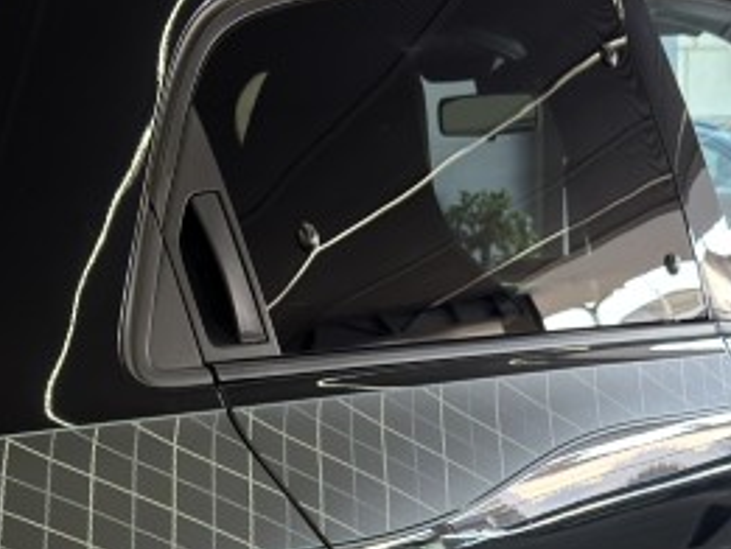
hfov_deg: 20.6
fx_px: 1986
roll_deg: +2.9
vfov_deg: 15.1
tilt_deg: -13.9
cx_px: 154
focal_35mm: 94
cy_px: 703
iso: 160
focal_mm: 6.76
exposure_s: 1/100
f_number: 1.78
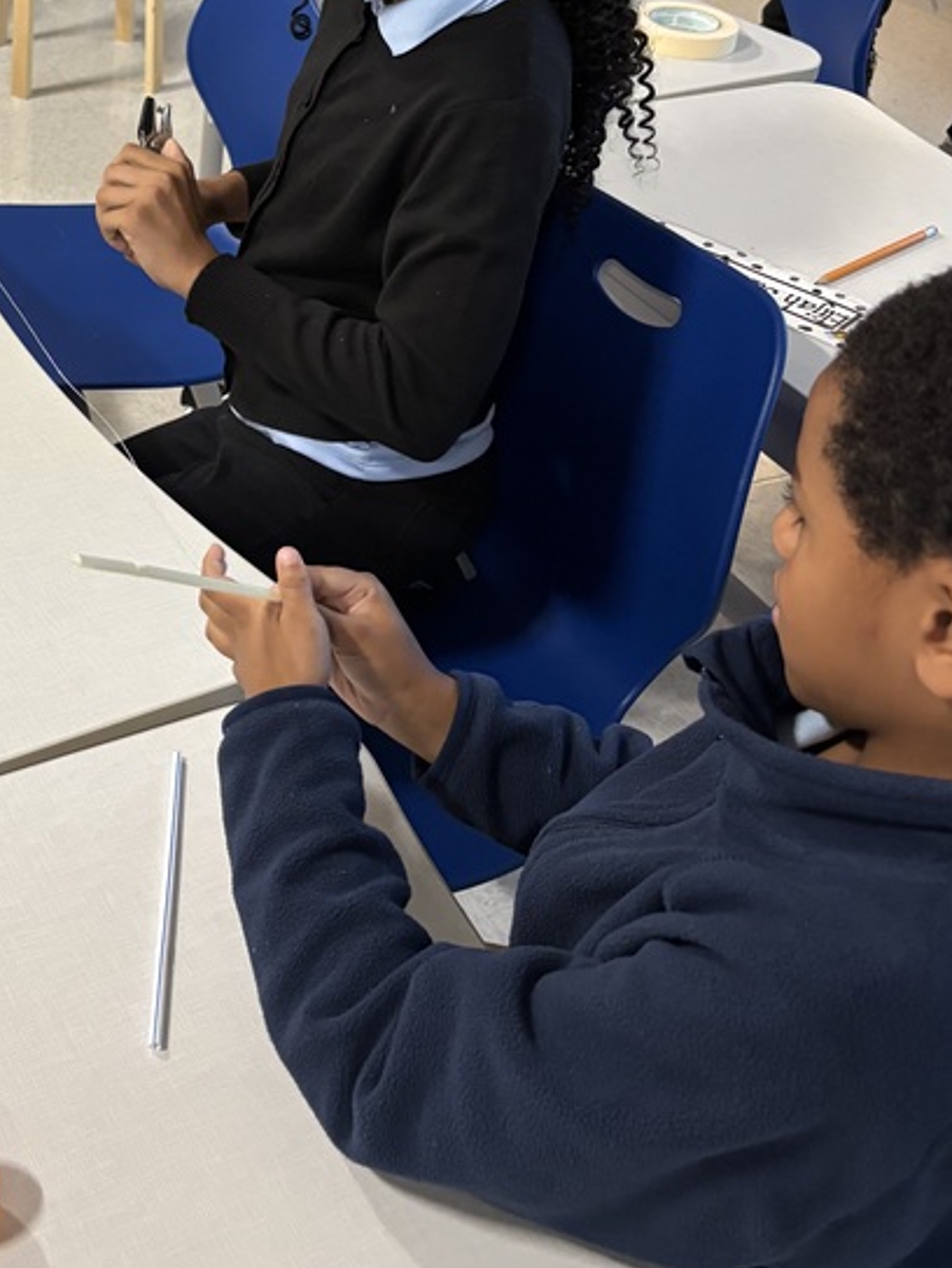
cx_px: 100
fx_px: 1795
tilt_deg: -29.0
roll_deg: -3.2
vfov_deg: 37.7
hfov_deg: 28.6
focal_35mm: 49
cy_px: 285
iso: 250
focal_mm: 5.96
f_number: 1.6
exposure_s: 1/60
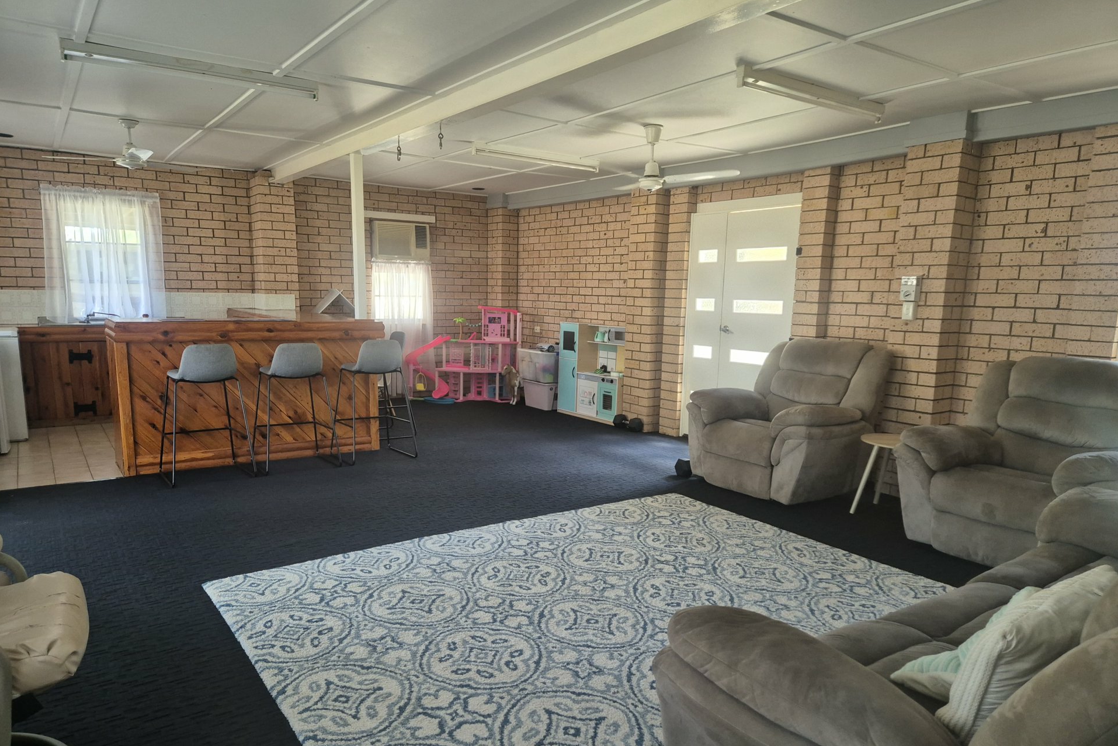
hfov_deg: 73.7
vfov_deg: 53.0
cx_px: 560
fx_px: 745
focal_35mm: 24
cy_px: 409
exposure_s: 1/100
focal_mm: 5.4
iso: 320
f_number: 1.8
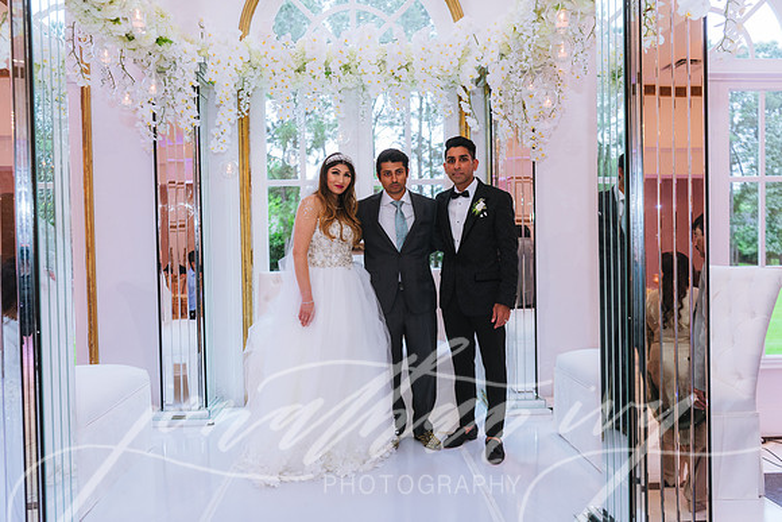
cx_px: 391
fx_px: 630
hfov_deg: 63.6
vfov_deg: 45.0
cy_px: 261
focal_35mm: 29
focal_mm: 29
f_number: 2.8
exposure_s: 1/200
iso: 800
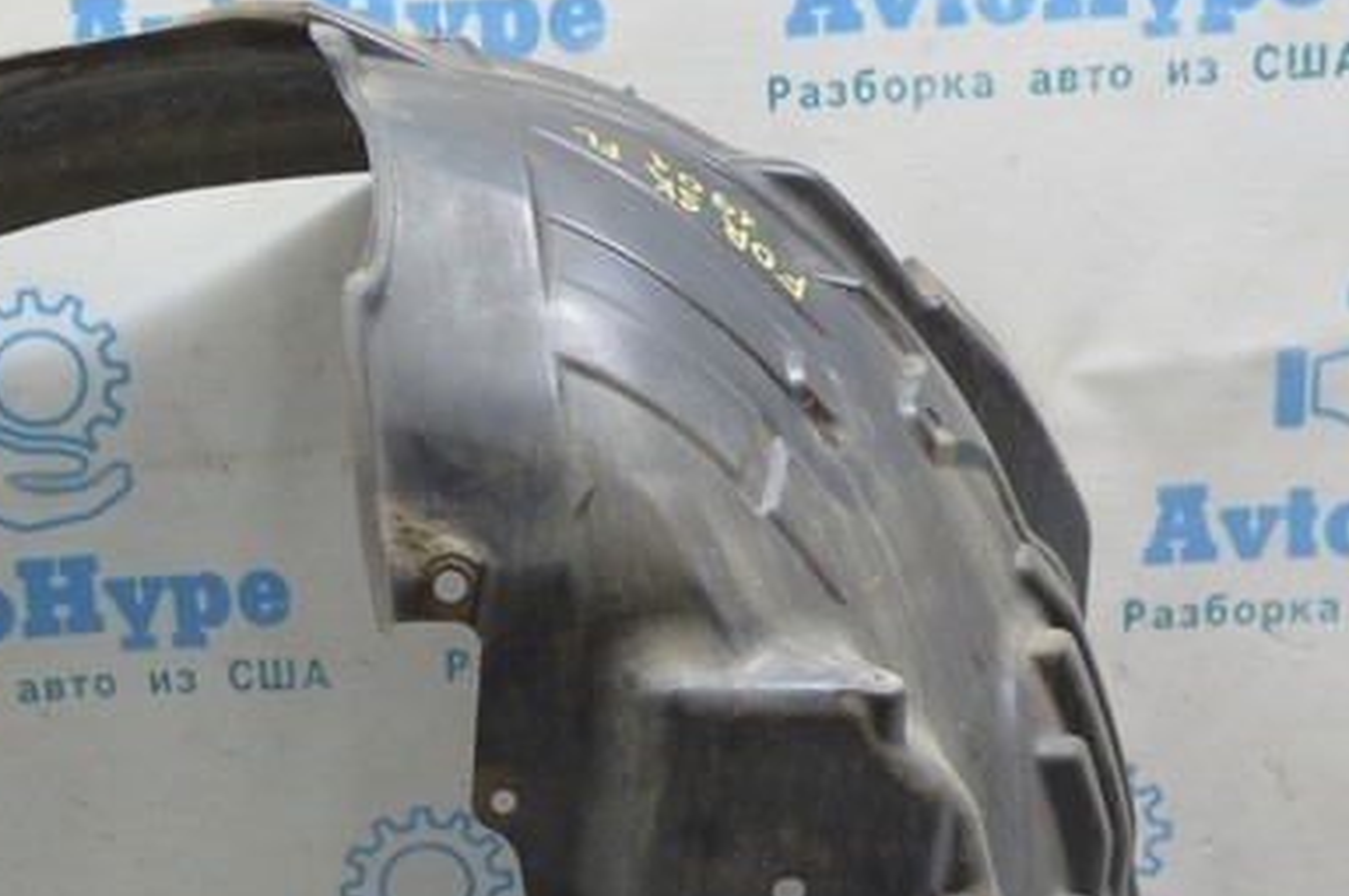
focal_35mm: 72
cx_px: 453
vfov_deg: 18.8
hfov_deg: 27.9
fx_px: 2695
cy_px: 592
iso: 400
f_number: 3.5
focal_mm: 18
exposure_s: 1/40
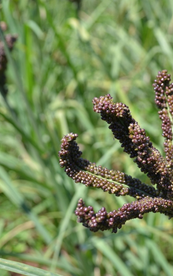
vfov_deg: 27.9
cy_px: 138
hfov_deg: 17.2
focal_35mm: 74
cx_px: 180
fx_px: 558
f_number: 5.6
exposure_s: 1/125
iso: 100
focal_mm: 32
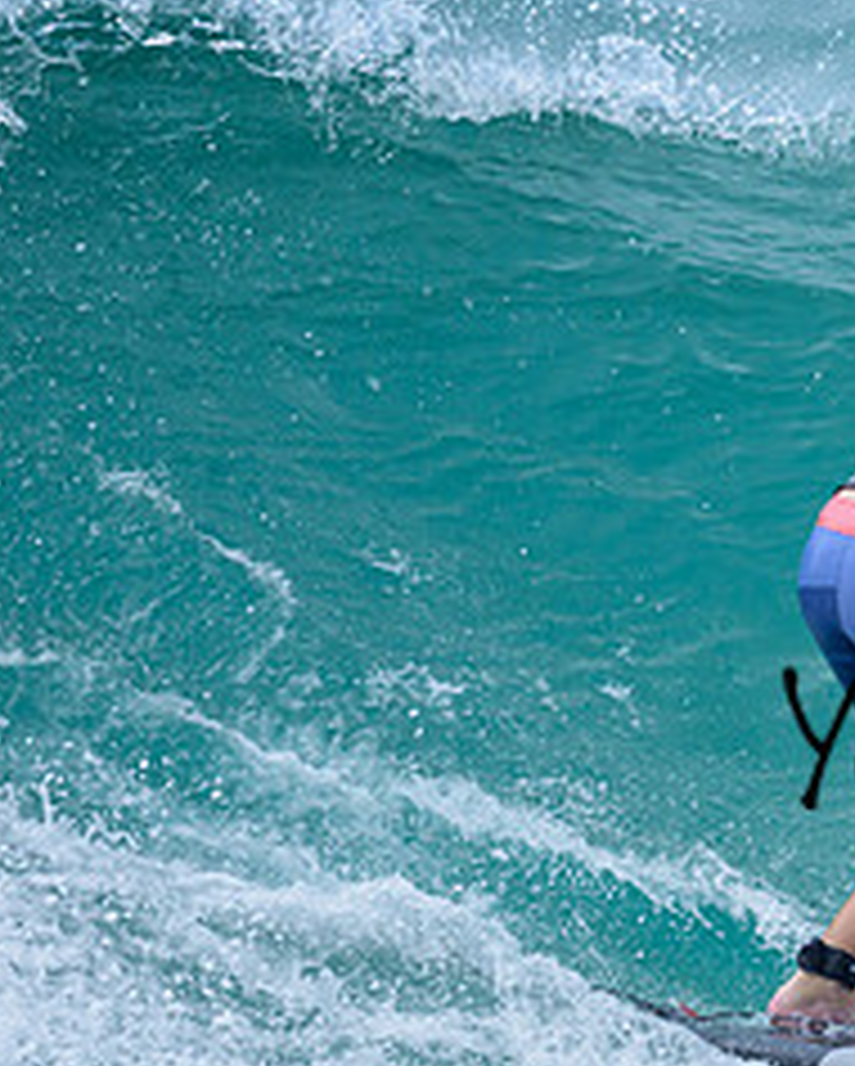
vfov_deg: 0.9
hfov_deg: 0.7
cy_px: 606
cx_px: 1218
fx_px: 68614
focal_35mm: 2172
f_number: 6.3
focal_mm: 800
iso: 900
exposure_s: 1/2000
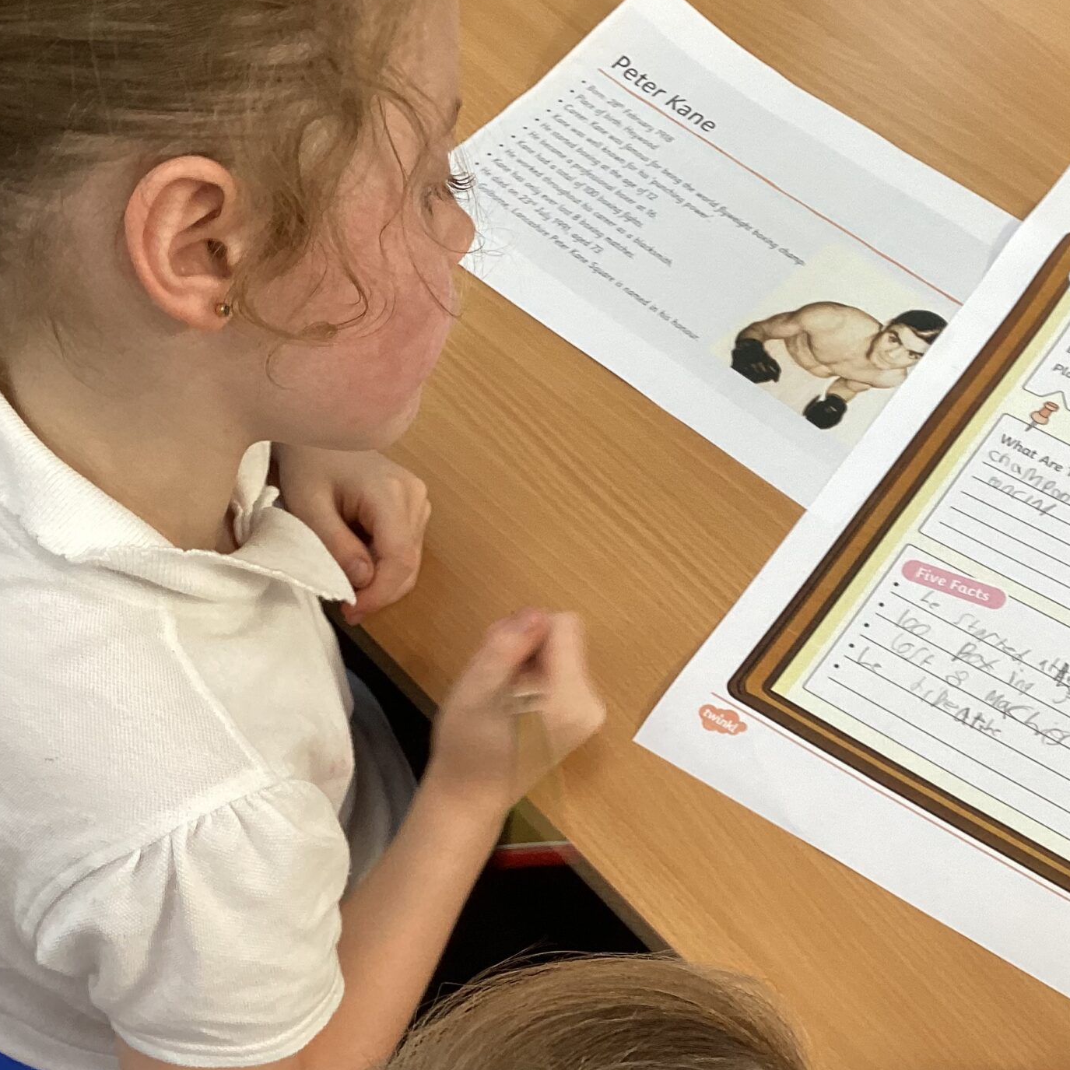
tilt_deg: -57.8
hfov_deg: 33.3
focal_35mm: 51
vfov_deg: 33.3
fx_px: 1784
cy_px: 611
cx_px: 640
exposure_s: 1/50
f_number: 2.4
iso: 64
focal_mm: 3.3
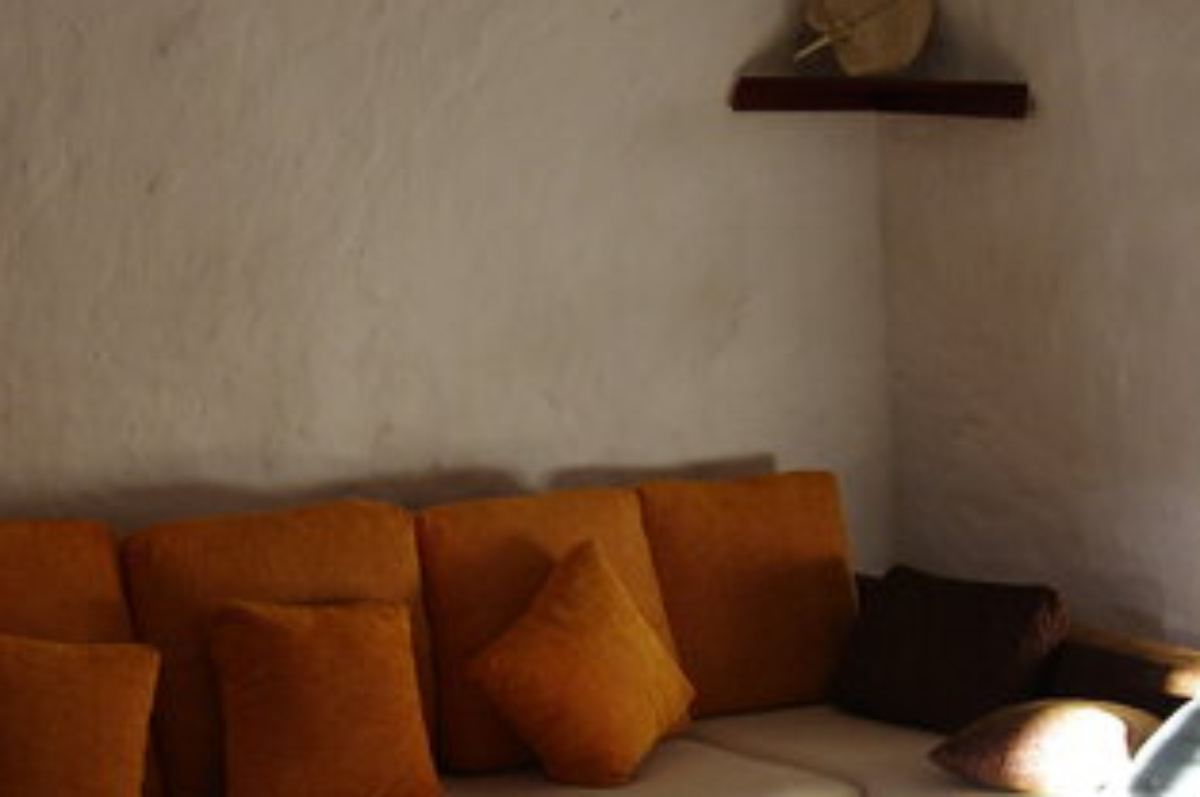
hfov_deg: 32.2
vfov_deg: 21.4
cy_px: 713
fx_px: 2064
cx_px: 426
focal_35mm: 62
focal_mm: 18
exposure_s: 1/25
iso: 800
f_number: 5.6
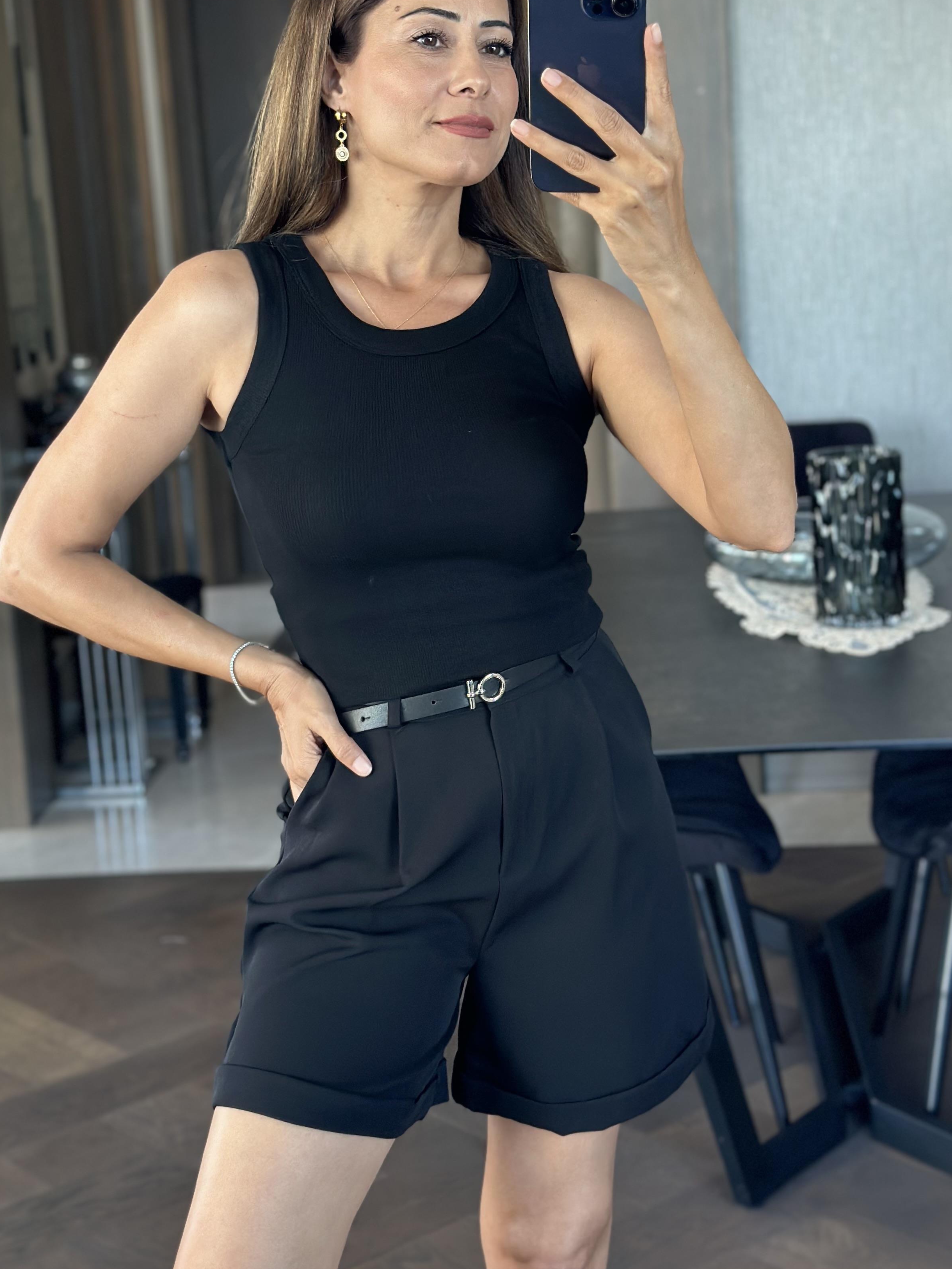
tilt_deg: -17.2
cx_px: 450
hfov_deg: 24.0
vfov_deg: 31.6
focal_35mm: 61
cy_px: 532
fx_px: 2237
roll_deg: +3.9
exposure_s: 1/89
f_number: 1.78
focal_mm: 6.86
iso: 125
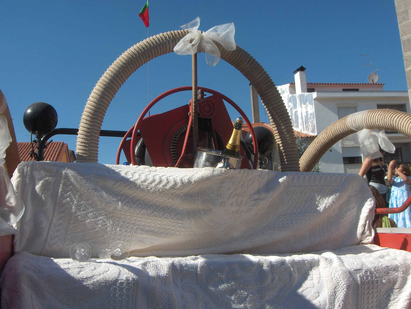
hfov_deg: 47.8
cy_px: 154
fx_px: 464
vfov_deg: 36.9
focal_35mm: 39
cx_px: 206
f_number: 4.8
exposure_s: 1/1000
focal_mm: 8
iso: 100
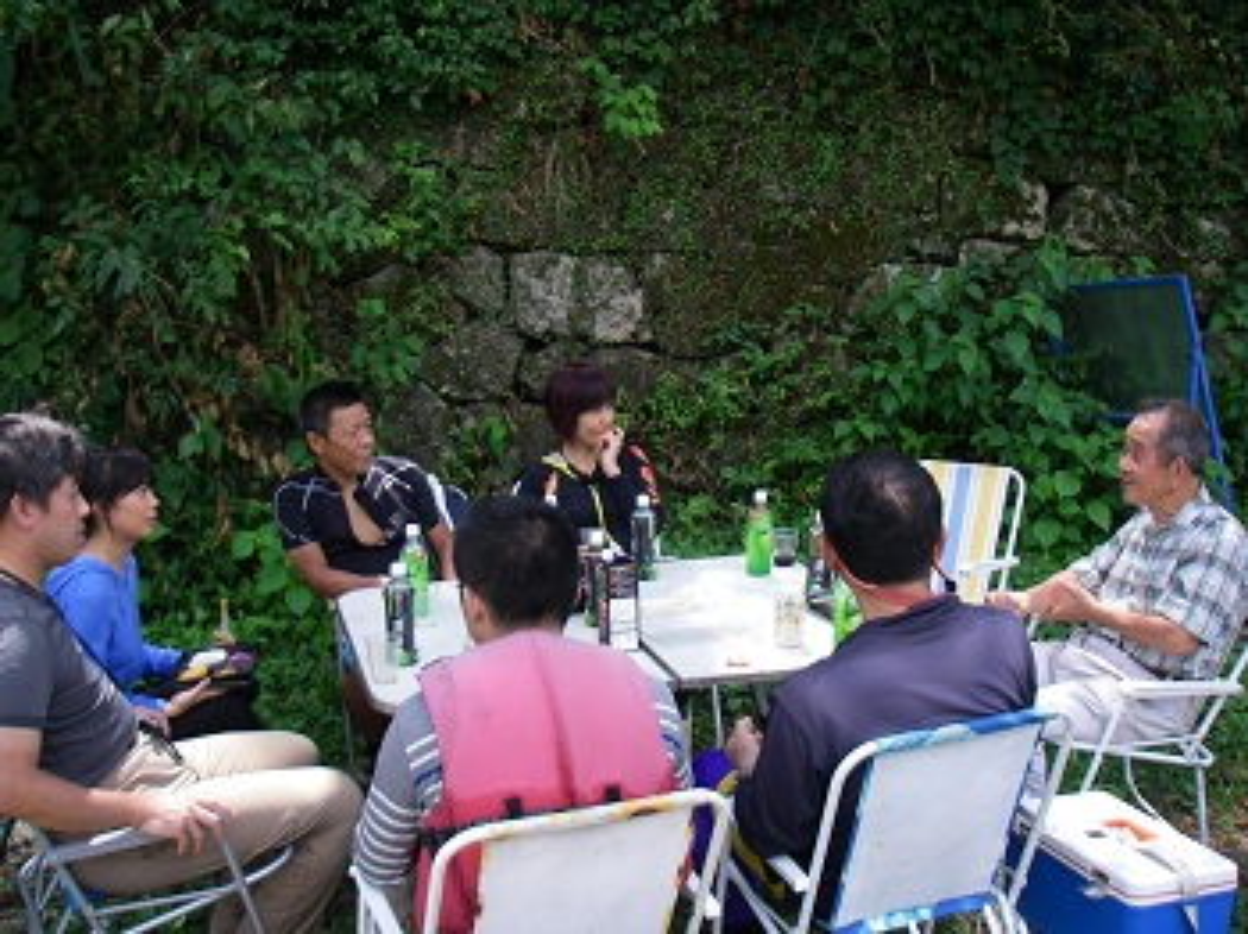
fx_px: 1369
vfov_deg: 37.7
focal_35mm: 38
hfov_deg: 49.0
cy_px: 467
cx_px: 624
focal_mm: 6.3
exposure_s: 1/200
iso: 64
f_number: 3.3
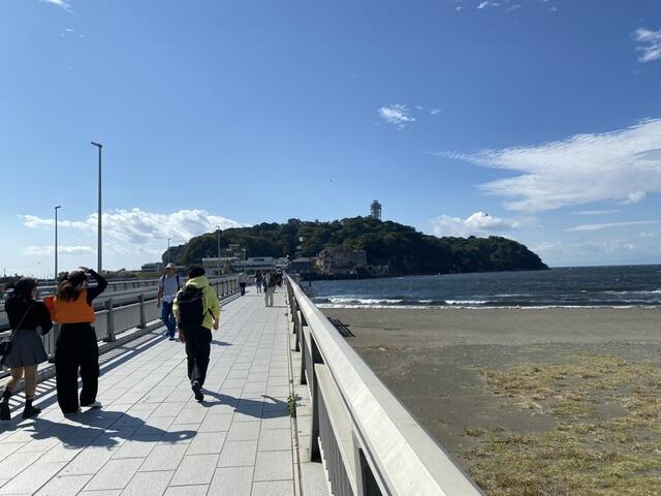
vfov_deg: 53.1
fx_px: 496
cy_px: 248
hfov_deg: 67.3
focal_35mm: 26
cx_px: 330
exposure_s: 1/6061
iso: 32
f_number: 1.8
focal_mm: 4.2
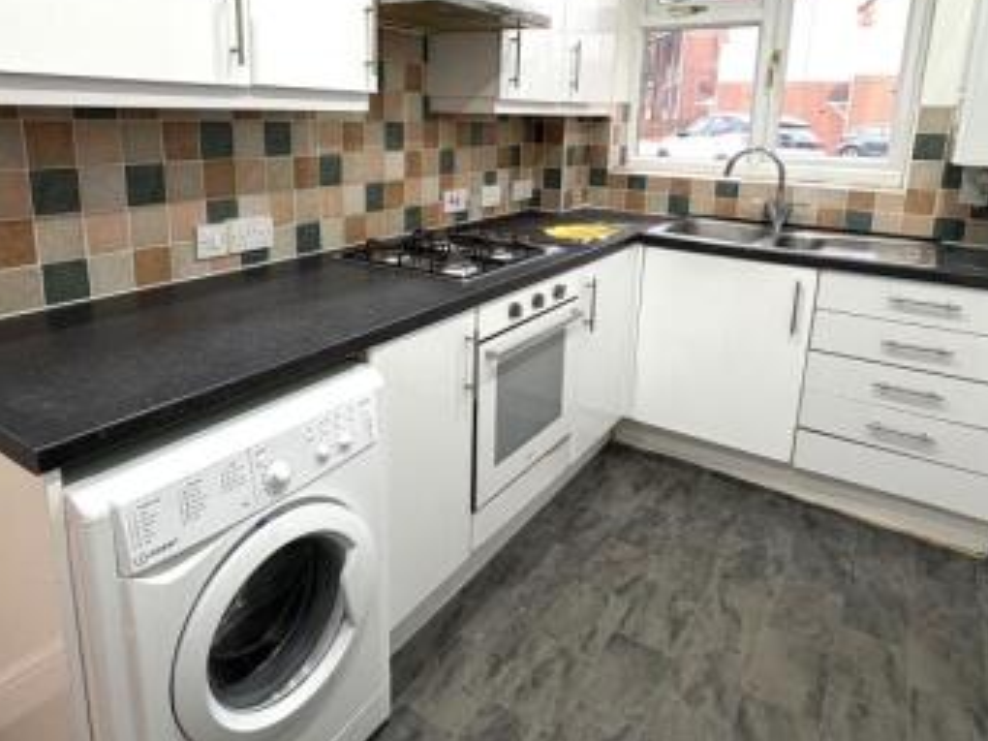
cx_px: 472
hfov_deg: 71.6
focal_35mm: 24
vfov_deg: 56.0
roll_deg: -1.1
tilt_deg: -12.5
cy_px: 266
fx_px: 685
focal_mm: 2.22
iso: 200
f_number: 2.2
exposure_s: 1/50
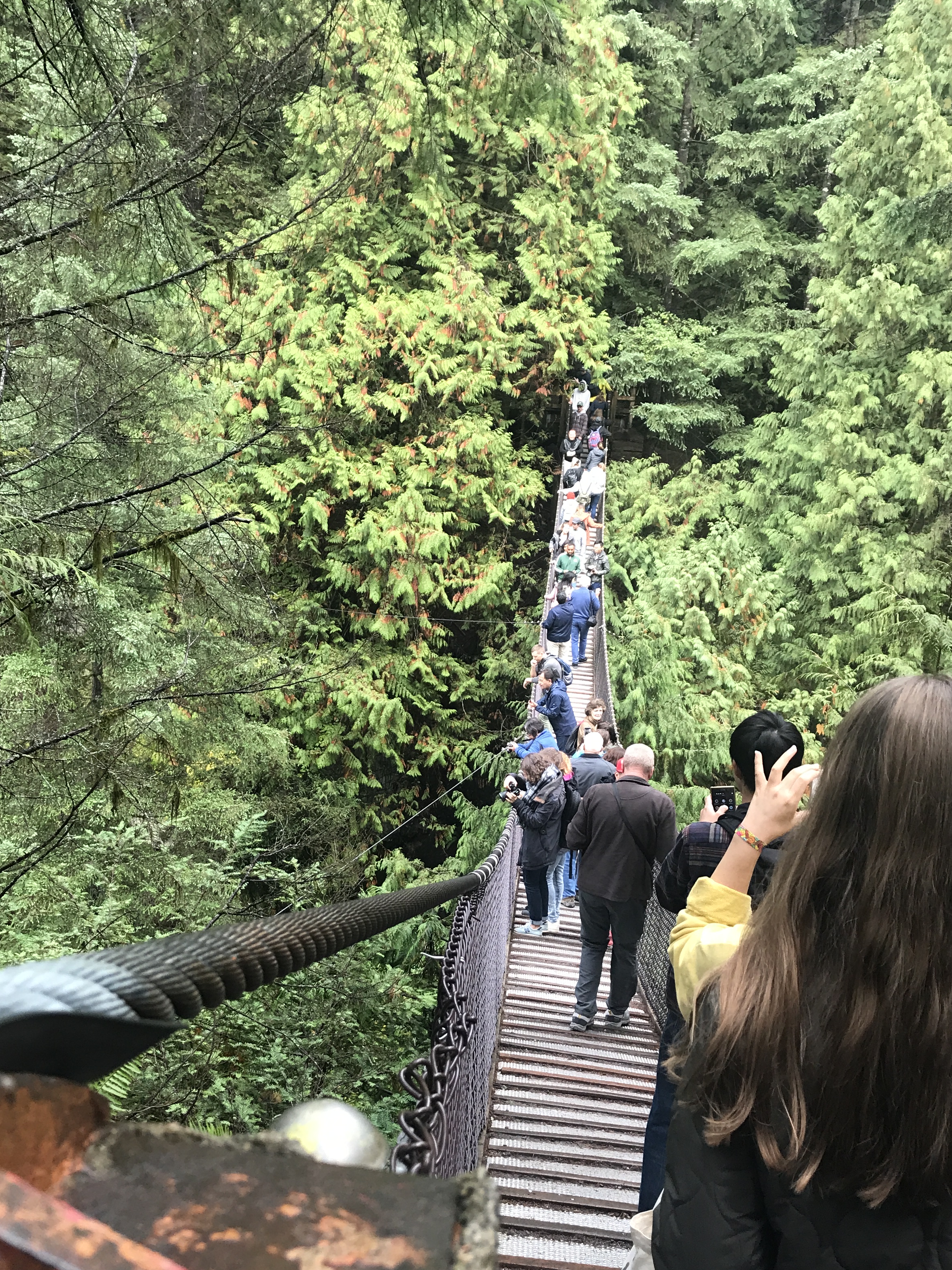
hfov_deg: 39.5
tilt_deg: -17.6
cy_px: 722
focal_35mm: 36
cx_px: 389
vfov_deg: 51.2
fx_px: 1320
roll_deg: -4.2
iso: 20
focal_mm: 3.99
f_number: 1.8
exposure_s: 1/40
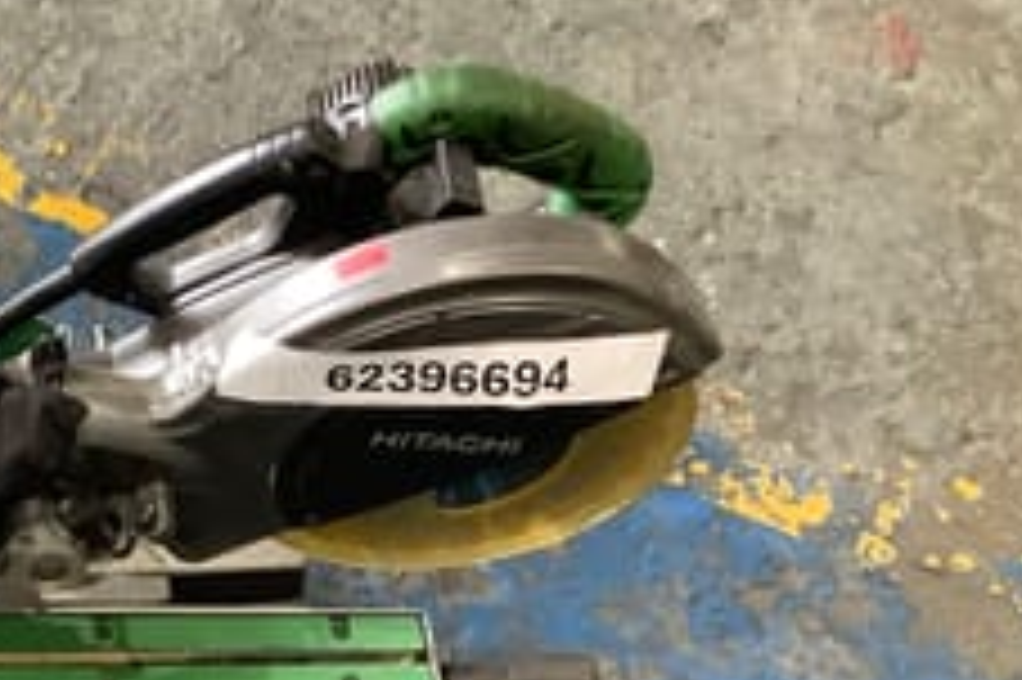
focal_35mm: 71
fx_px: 2014
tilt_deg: -58.5
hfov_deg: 26.5
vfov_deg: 18.9
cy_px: 588
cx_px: -59
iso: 320
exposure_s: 1/50
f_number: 2.4
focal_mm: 3.3
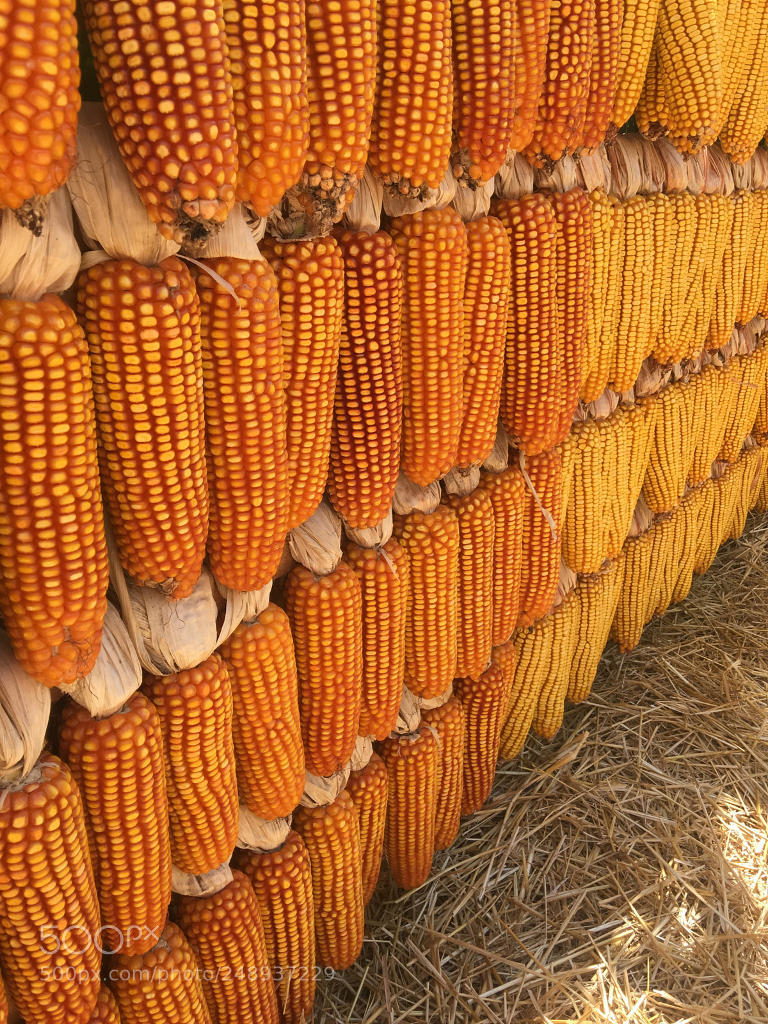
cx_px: 384
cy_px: 512
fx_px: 858
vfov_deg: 61.7
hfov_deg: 48.2
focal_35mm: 29
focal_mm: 4.15
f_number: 2.2
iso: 25
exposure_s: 1/506
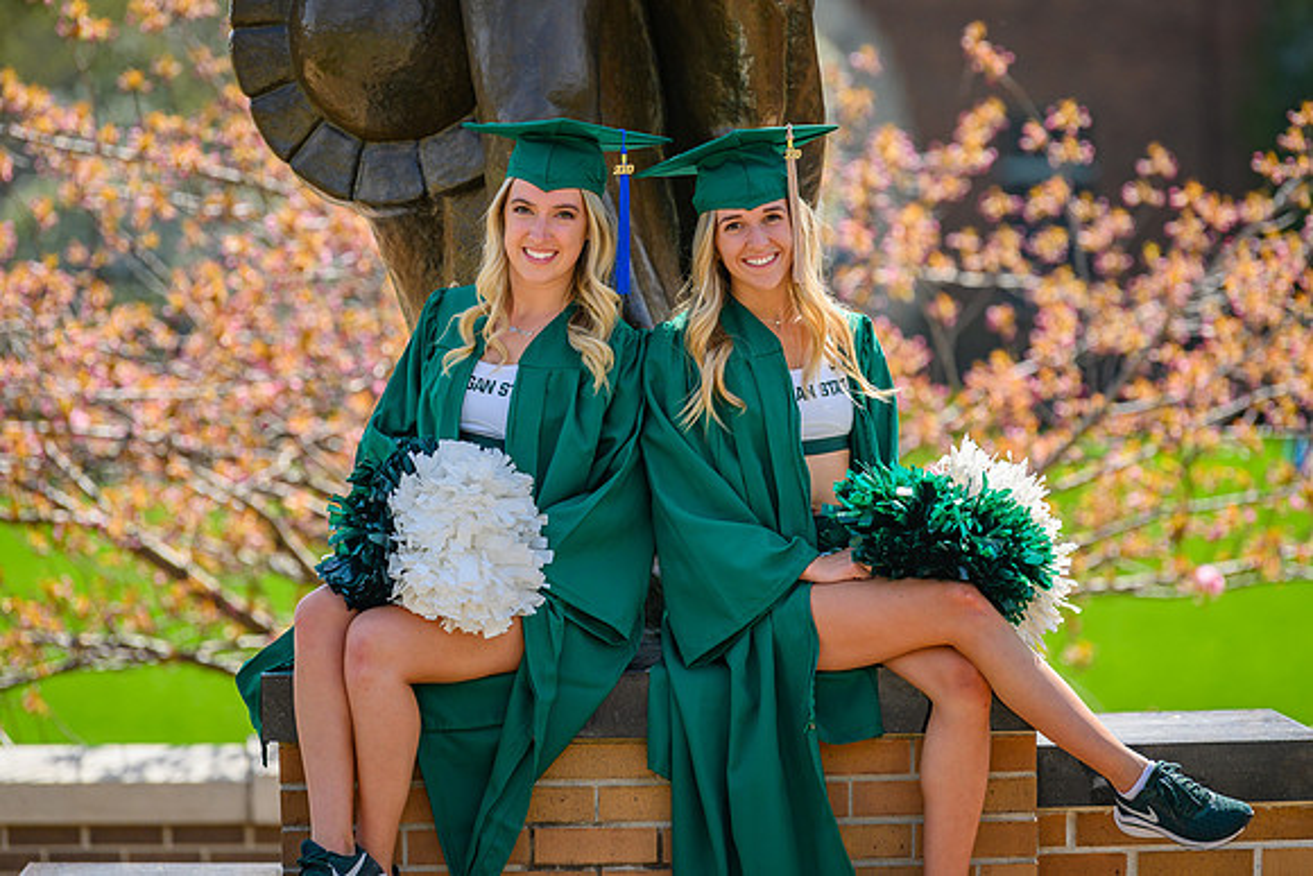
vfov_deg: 6.1
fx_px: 8286
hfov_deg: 9.1
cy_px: 379
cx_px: 656
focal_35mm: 227
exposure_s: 1/2000
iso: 400
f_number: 4
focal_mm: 200
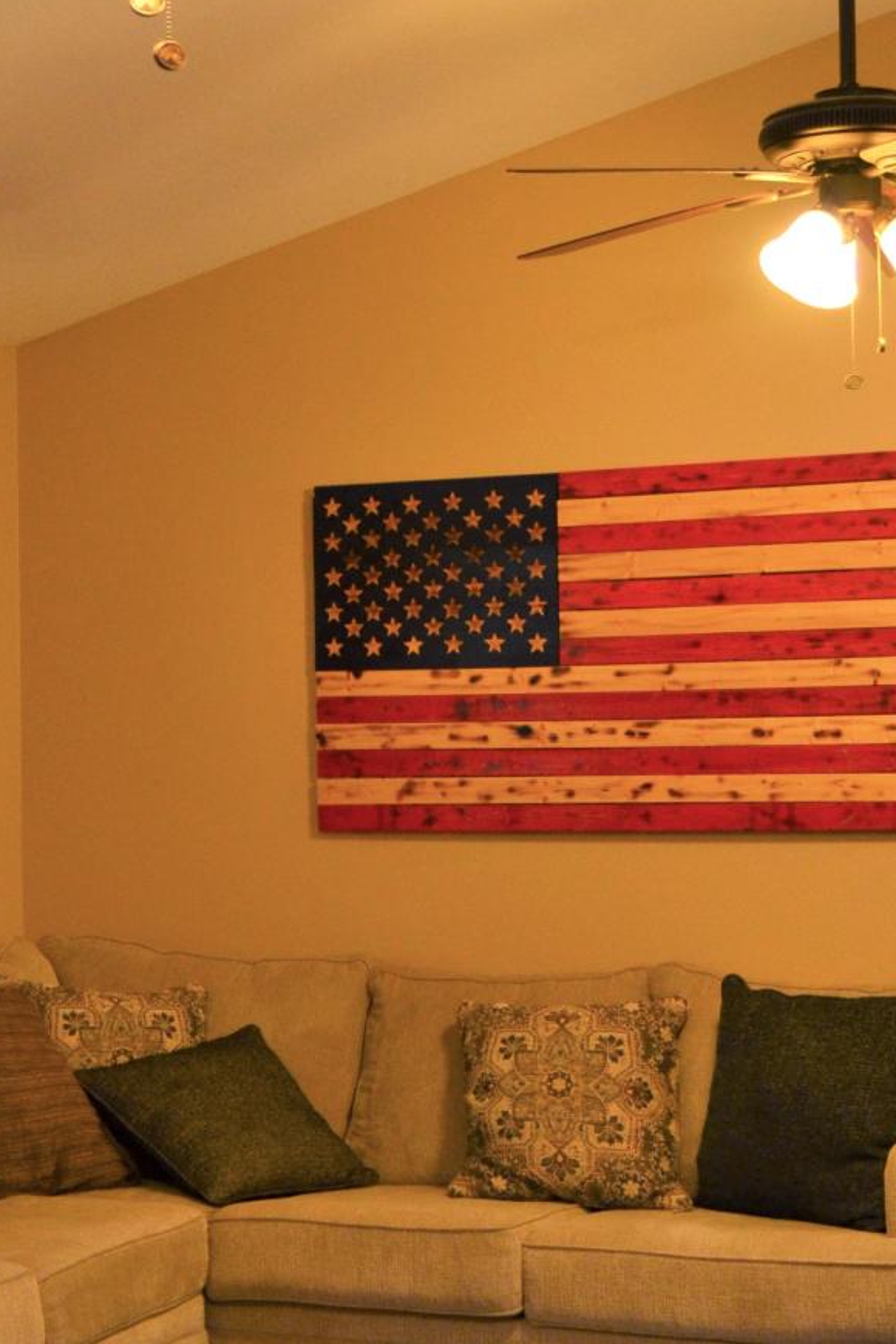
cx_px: 72
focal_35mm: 69
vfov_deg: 29.2
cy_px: 714
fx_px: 2576
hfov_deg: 19.3
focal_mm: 20
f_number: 3.5
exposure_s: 1/50
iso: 800
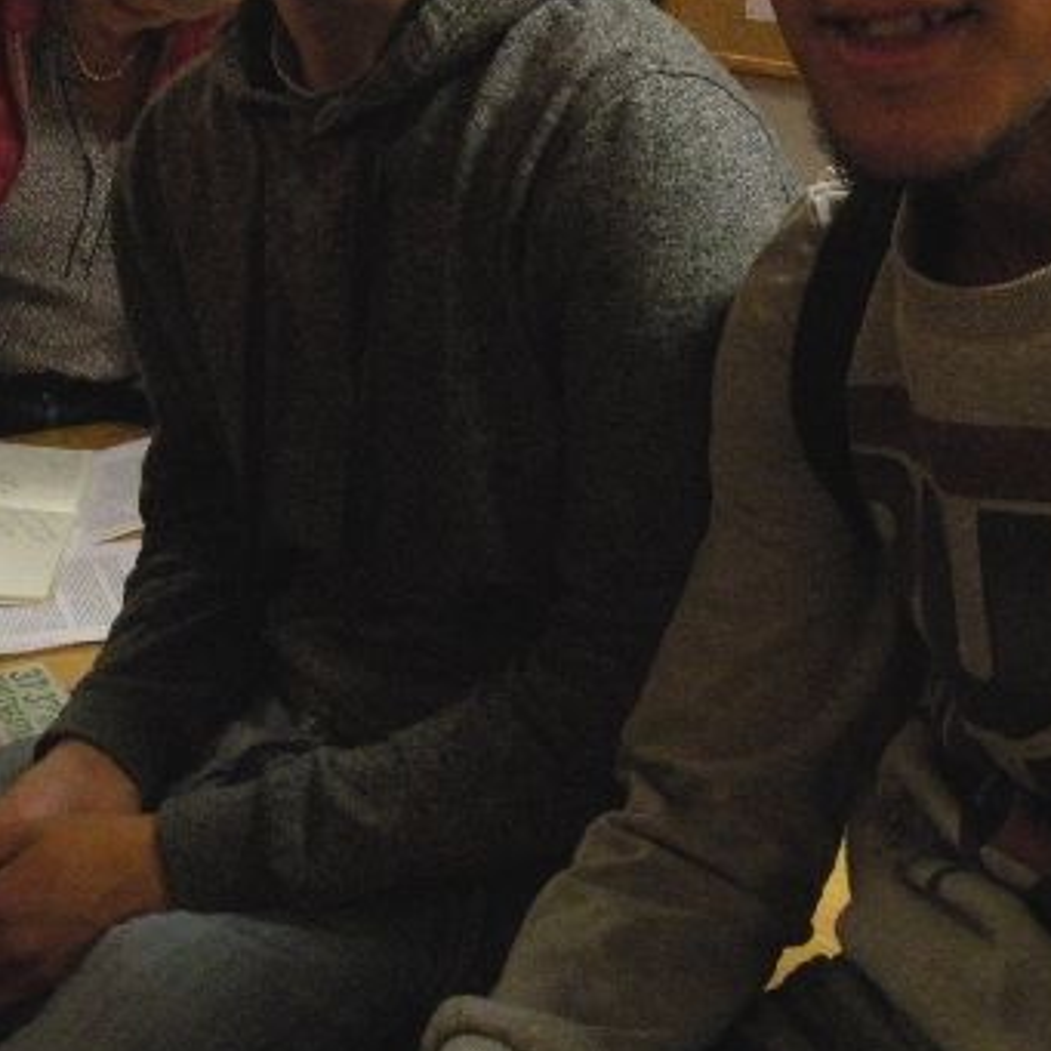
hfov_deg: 30.5
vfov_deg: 29.8
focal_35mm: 56
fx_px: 1924
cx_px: 635
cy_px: 191
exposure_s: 1/60
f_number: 2.8
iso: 400
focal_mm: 4.7
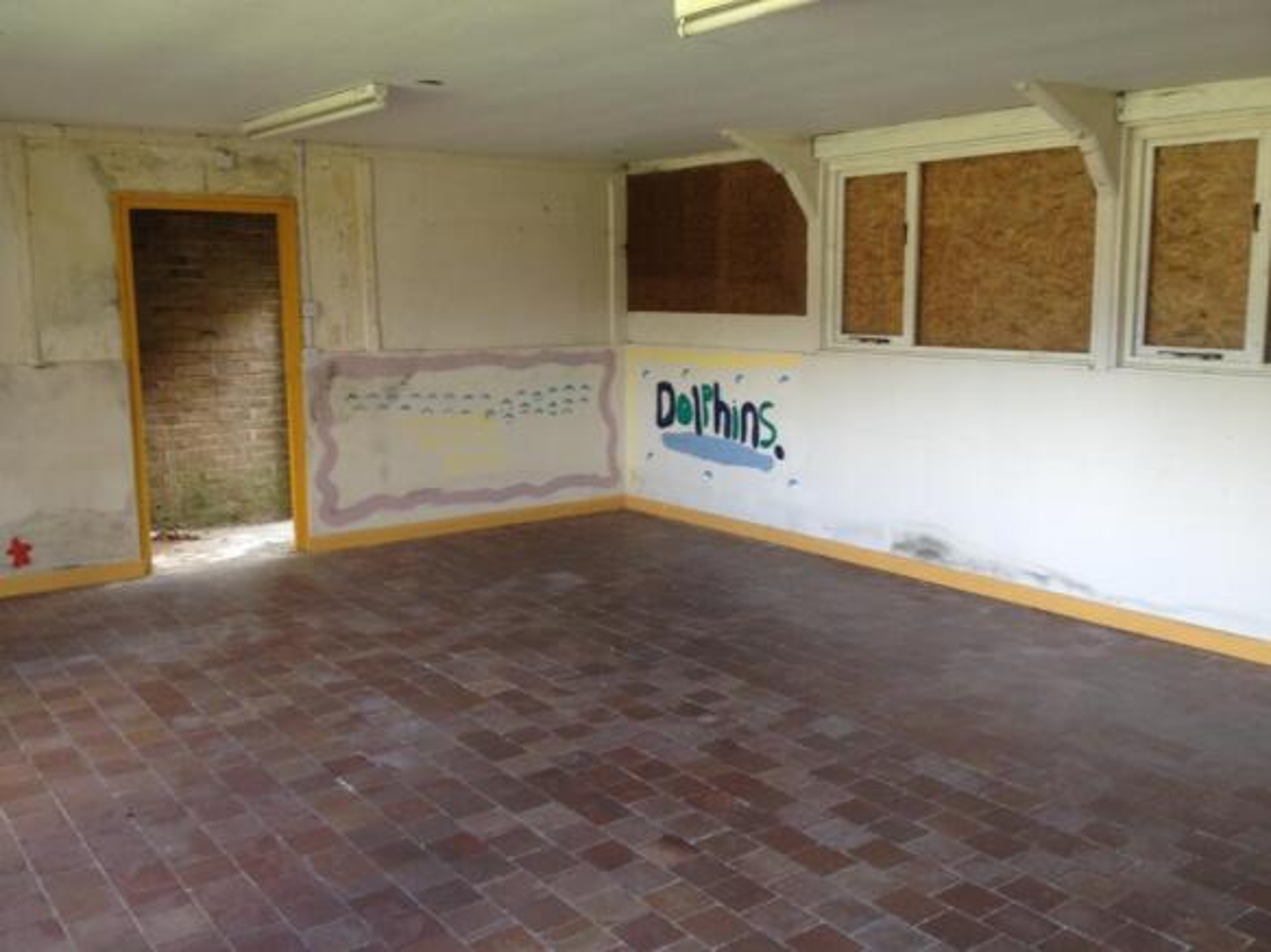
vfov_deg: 40.7
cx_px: 636
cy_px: 476
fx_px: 1285
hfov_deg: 52.6
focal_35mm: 35
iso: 50
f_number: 2.4
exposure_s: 1/24
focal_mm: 4.28
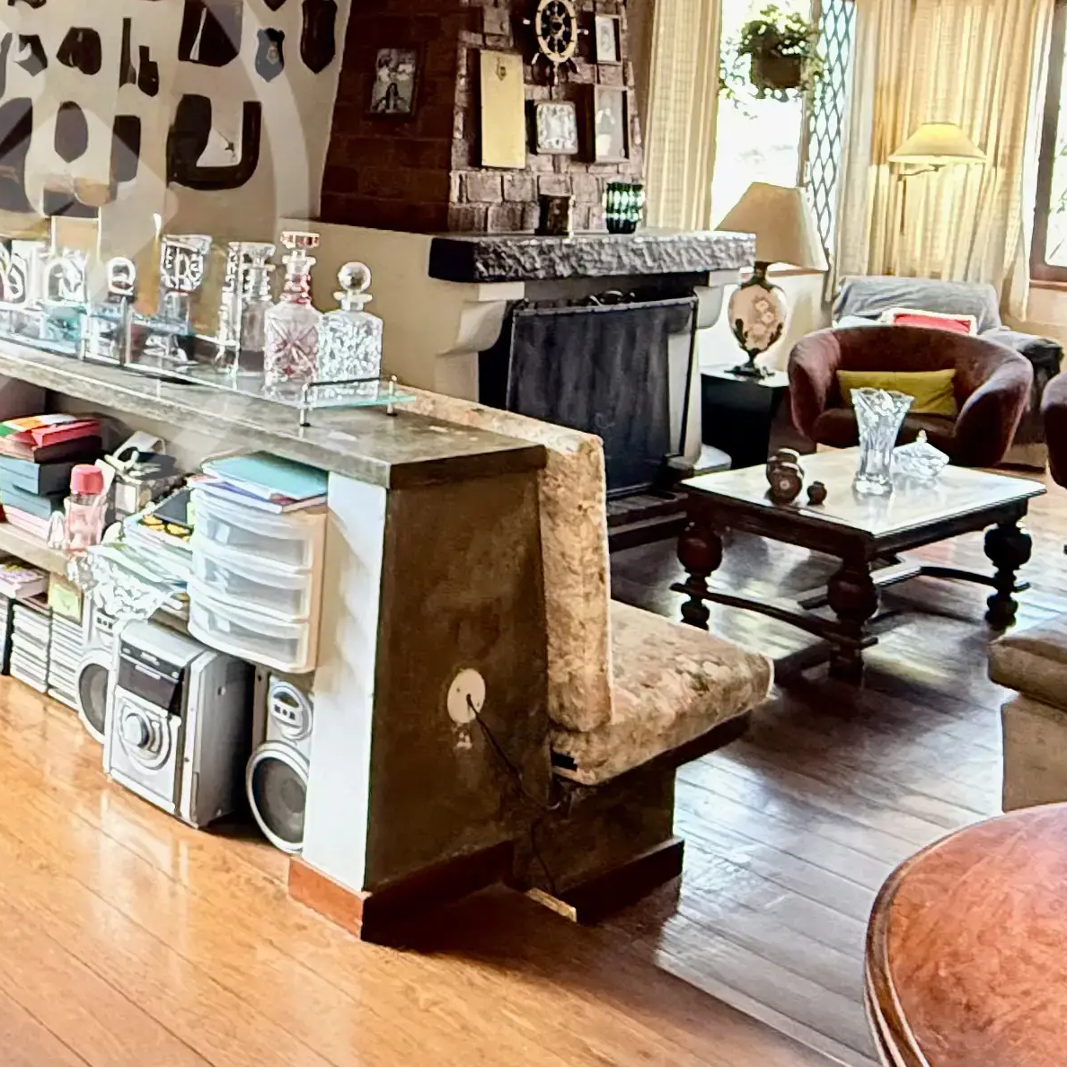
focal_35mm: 42
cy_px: 205
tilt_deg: -3.5
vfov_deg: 38.4
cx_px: -45
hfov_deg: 35.4
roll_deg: -2.2
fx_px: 1465
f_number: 2.2
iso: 640
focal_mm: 2.22
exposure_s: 1/60
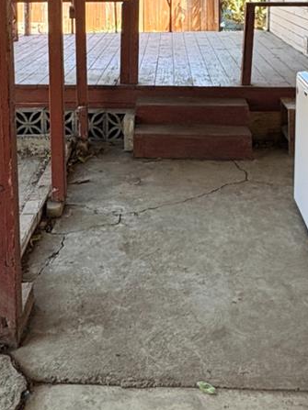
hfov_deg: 30.9
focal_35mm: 47
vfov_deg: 37.2
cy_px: 23
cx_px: 143
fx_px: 558
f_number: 2.2
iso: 64
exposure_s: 1/123
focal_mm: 2.22
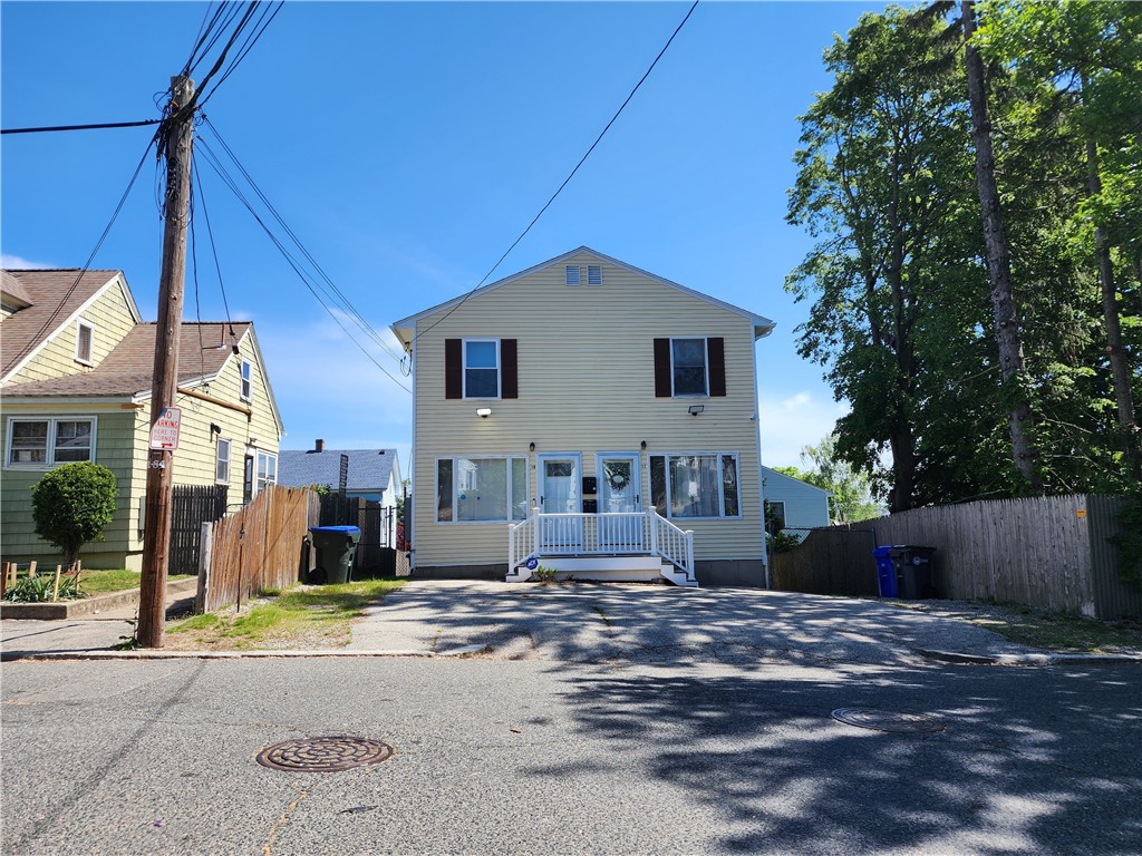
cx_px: 571
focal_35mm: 23
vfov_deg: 58.9
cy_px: 428
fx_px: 759
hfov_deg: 73.9
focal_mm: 6.4
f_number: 1.8
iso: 12
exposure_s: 1/730
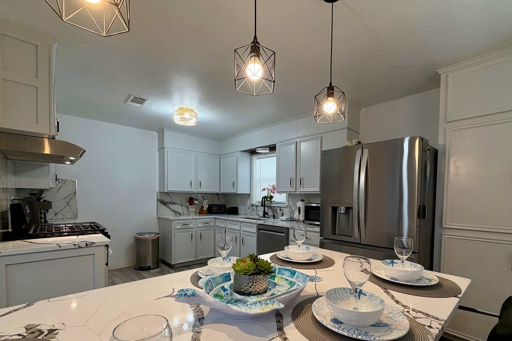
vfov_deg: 69.7
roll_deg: -0.7
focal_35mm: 17
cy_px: 205
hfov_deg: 93.2
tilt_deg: -1.8
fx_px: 242
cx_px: 267
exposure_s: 1/120
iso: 250
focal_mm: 2.22
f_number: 2.2
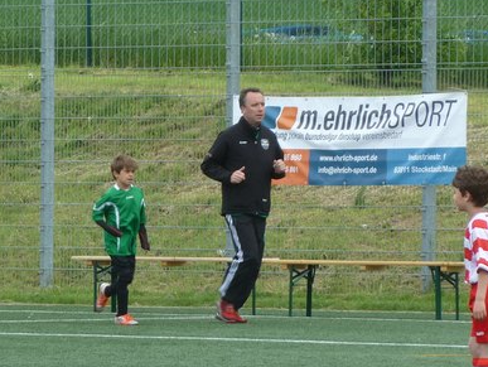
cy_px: 153
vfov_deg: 2.7
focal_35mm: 542
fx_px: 7648
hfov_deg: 3.7
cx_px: 178
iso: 80
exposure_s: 1/125
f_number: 4.9
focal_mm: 49.2
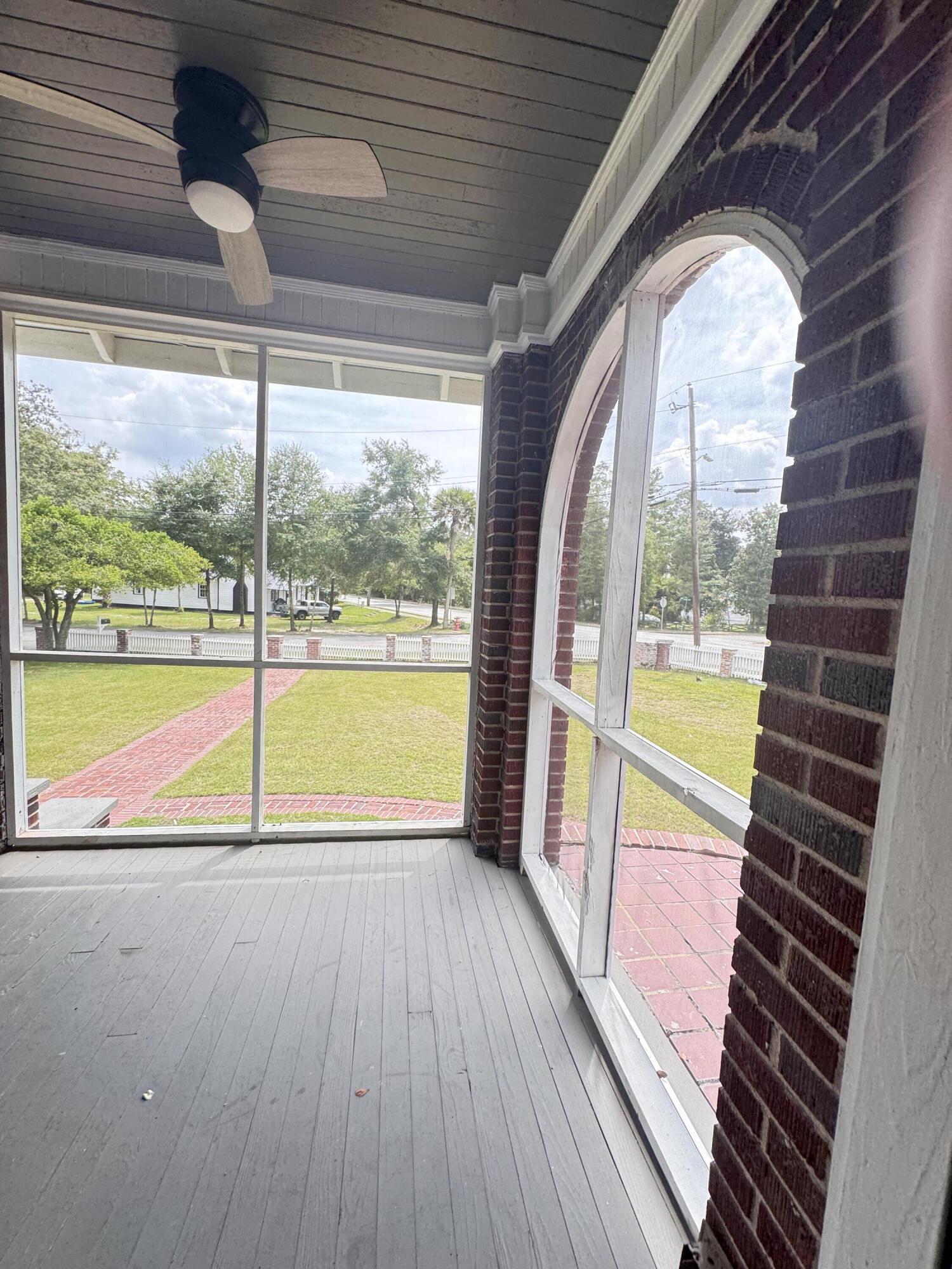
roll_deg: +0.8
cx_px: 476
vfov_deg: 102.1
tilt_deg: -3.0
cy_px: 634
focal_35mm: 14
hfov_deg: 85.7
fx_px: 513
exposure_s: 1/148
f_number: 2.2
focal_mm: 2.22
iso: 40
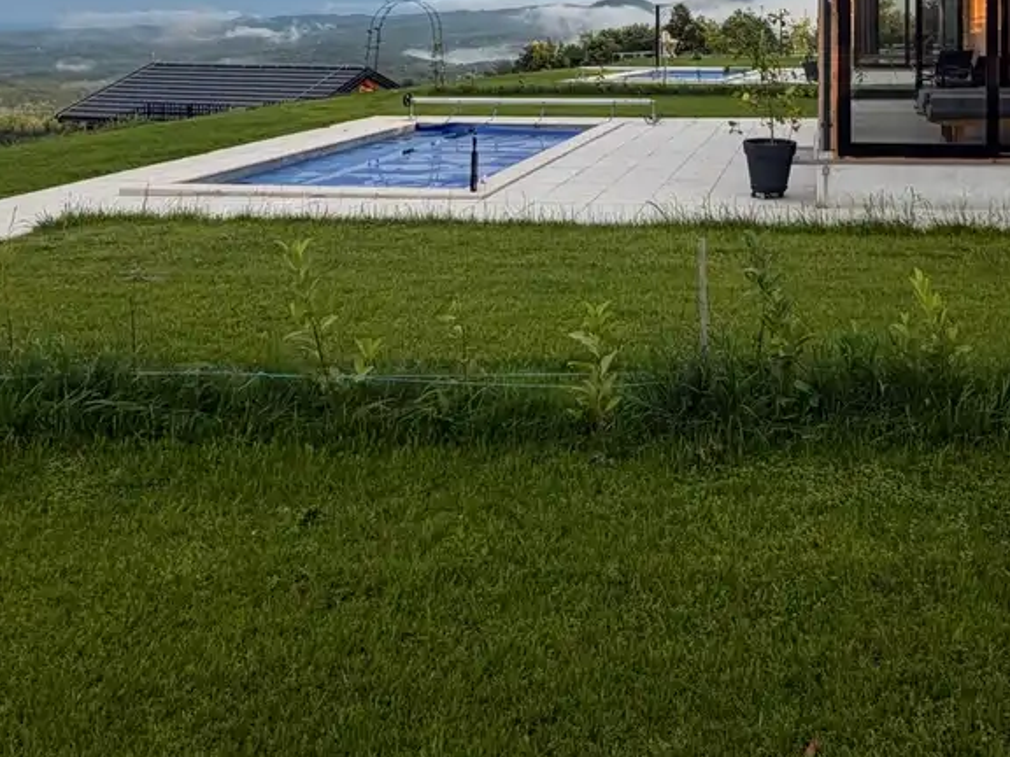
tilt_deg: +0.8
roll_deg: +0.2
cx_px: 743
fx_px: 1021
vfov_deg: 36.6
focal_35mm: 35
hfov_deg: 50.7
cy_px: 2
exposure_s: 1/281
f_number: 2.2
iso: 50
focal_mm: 2.22
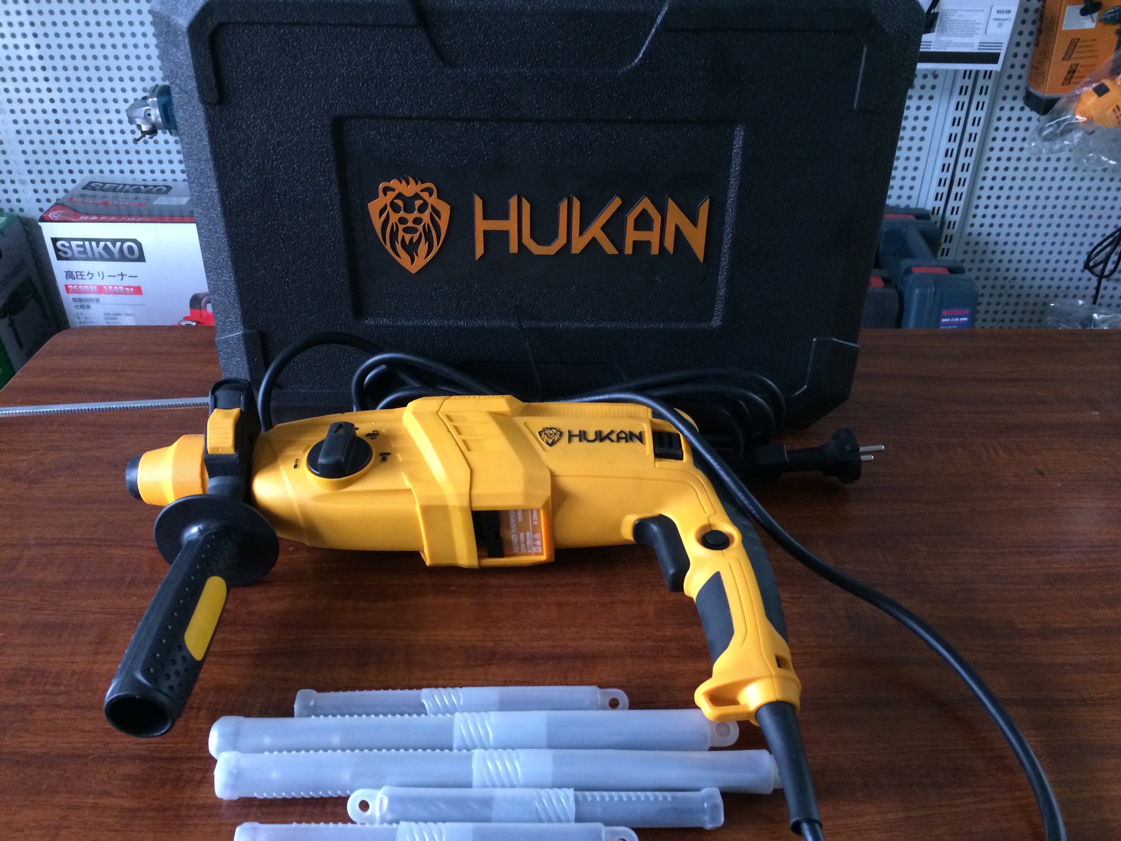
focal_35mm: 29
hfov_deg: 61.7
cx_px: 560
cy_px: 420
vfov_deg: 48.2
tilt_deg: -32.4
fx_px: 939
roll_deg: -1.3
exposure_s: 1/20
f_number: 2.2
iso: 320
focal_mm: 4.15
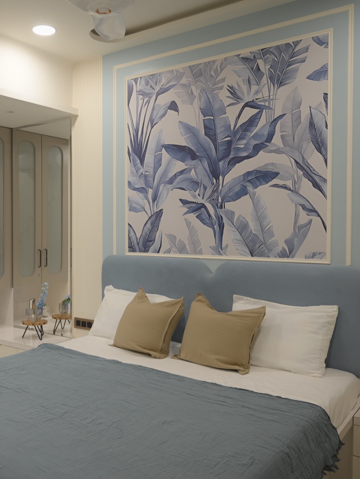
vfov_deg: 52.6
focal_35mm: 35
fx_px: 485
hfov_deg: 39.9
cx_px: 105
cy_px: 238
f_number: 4
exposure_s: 1/100
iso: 640
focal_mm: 24
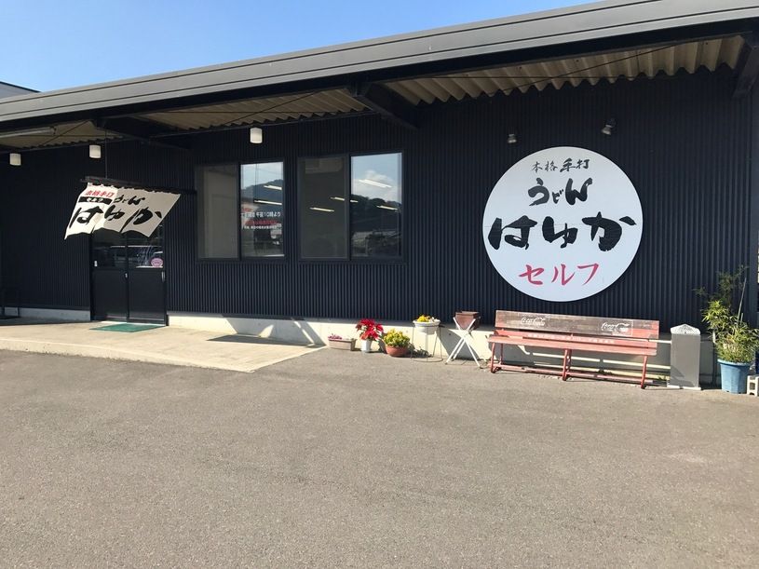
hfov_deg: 63.5
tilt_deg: -2.7
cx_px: 380
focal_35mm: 28
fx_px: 614
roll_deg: +1.7
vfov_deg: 49.7
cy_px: 284
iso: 20
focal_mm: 3.99
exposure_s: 1/1330
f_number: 1.8
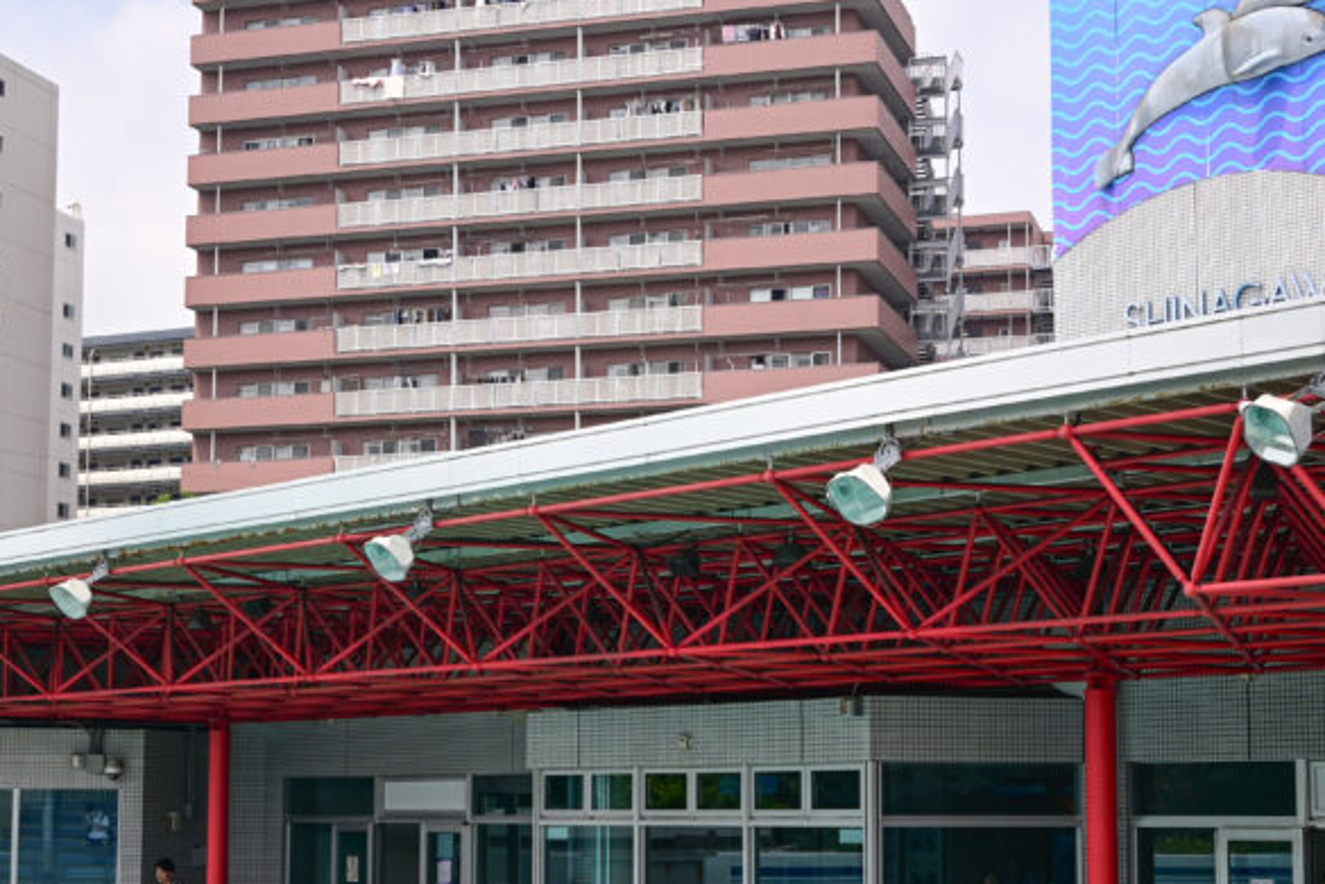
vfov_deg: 21.5
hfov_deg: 31.9
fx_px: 2319
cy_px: 586
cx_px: 666
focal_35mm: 63
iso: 100
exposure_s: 1/640
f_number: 4.5
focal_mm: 24
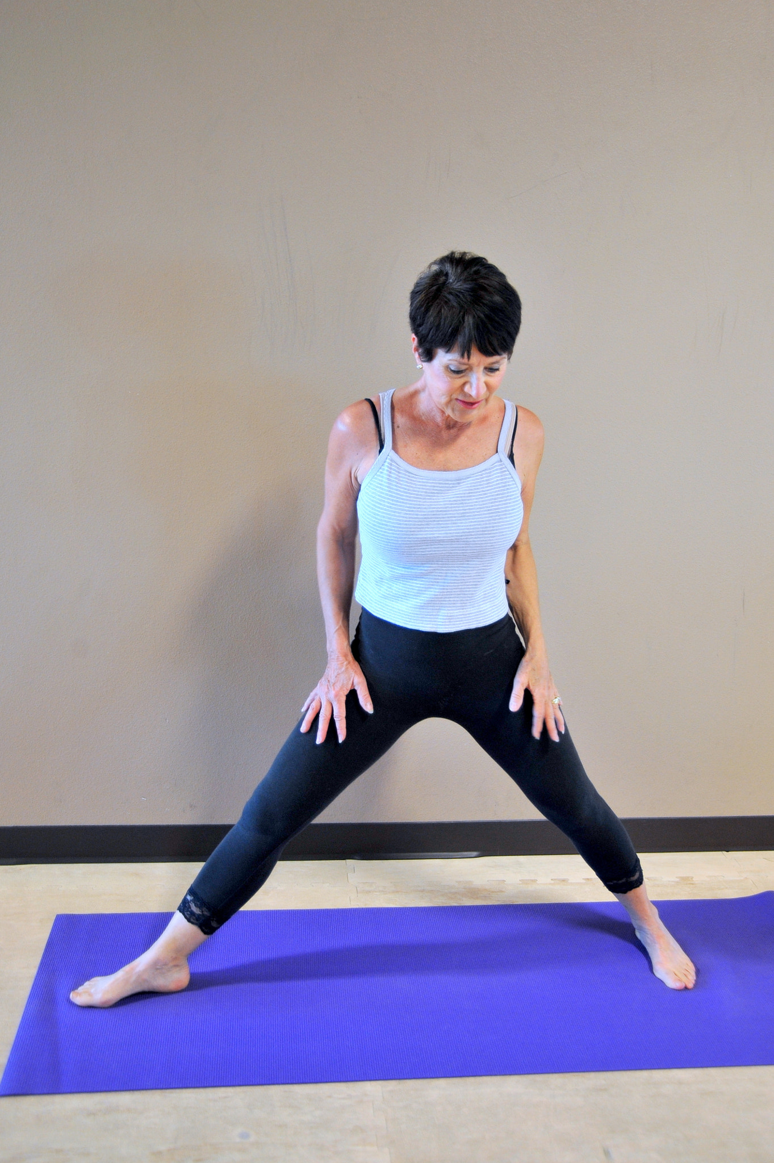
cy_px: 582
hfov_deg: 41.1
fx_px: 1033
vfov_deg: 58.7
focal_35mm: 32
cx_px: 387
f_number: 4
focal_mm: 32
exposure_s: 1/60
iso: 1000
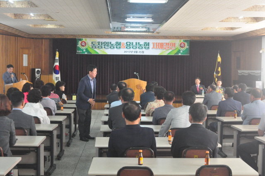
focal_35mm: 52
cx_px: 132
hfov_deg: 37.9
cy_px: 88
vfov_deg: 25.7
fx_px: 386
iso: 3200
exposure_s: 1/200
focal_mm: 35
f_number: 5.6
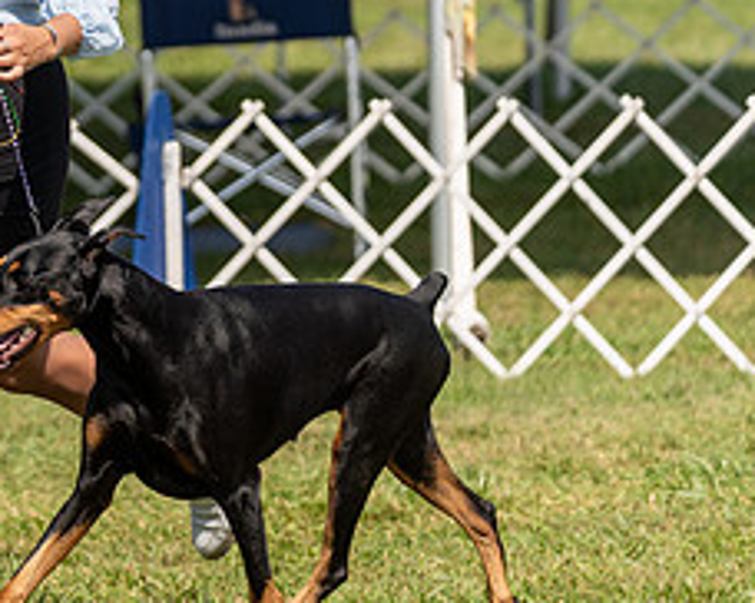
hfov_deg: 5.3
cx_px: -68
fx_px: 8082
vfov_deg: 4.3
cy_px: 33
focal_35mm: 362
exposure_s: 1/3200
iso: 200
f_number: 2.8
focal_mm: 130
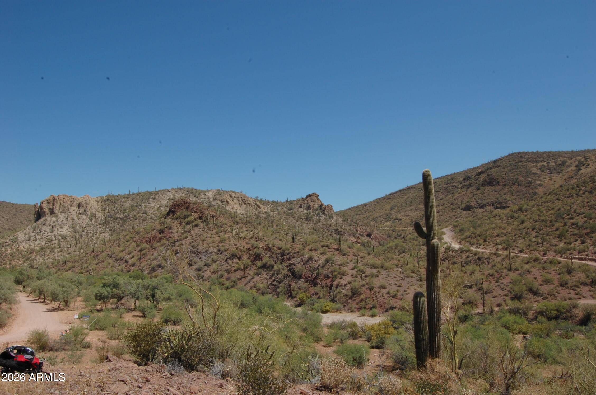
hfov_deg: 67.5
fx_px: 446
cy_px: 198
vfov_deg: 47.8
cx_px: 298
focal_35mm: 27
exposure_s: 1/100
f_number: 18
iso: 200
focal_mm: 18
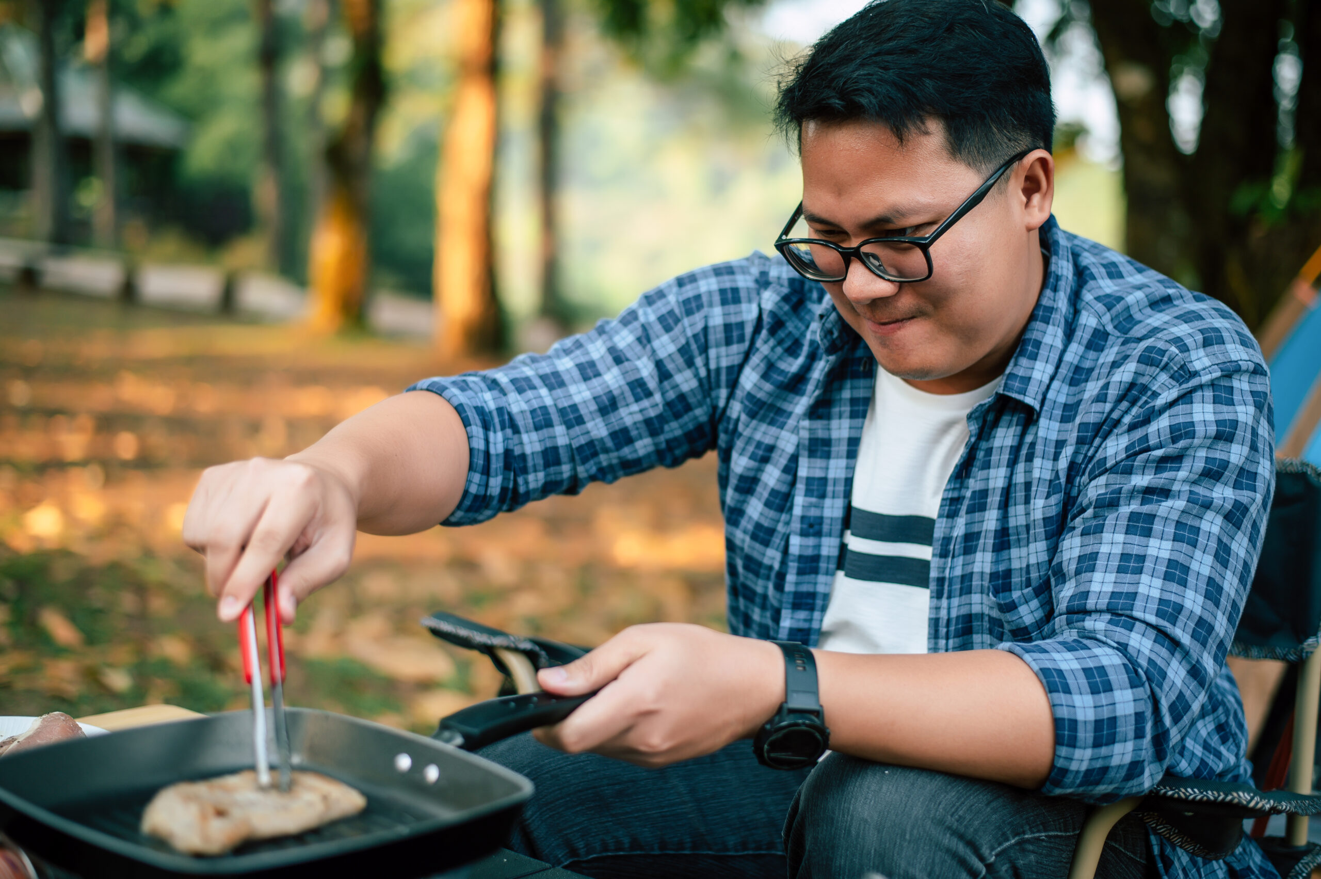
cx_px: 660
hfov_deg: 39.6
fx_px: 1833
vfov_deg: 27.0
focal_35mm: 50
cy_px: 440
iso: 100
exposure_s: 1/250
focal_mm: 50
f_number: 2.2
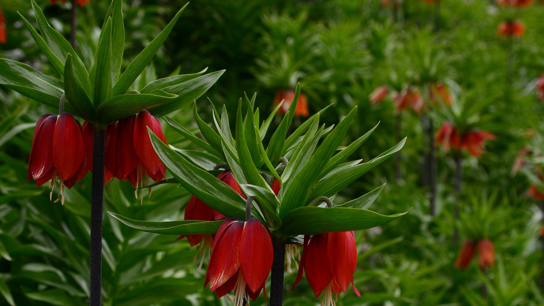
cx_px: 278
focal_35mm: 95
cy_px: 203
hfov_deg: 22.5
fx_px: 1370
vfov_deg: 12.7
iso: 100
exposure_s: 1/250
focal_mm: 46
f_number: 6.3
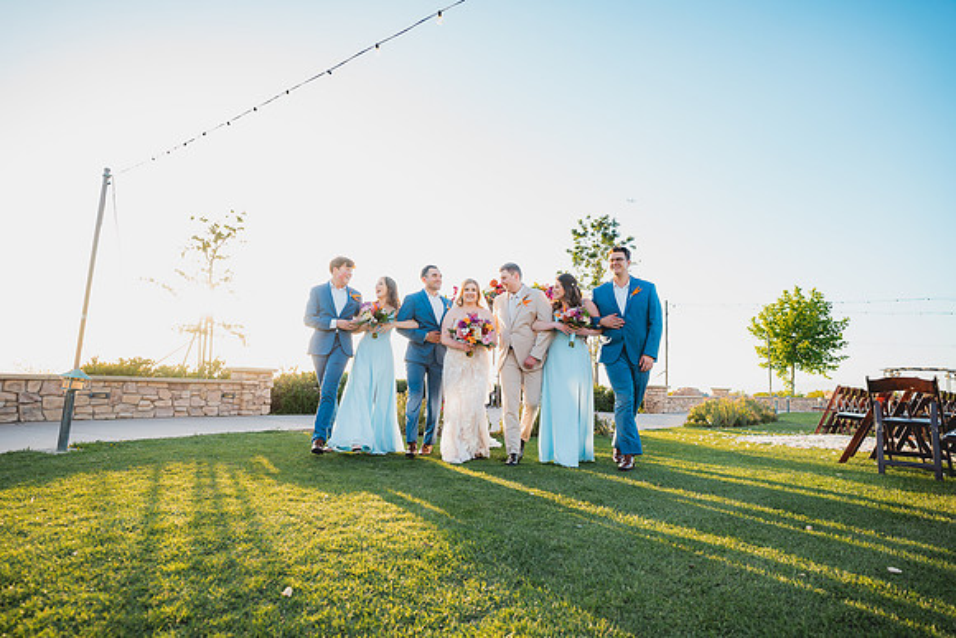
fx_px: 478
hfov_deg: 90.0
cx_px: 478
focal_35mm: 18
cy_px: 319
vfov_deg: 67.4
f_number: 2.8
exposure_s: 1/160
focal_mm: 18
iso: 125
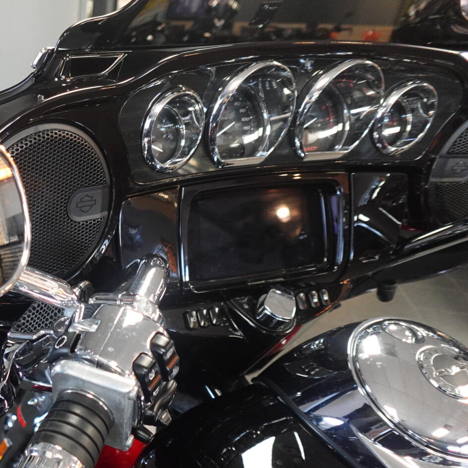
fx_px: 551
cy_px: 311
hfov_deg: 39.7
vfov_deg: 45.4
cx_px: -16
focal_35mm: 36
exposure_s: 1/80
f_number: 2
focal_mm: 7.6
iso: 640
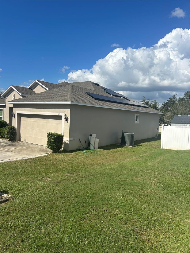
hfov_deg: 53.1
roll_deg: -2.1
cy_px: 126
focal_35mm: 26
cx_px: 95
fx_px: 190
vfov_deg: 67.3
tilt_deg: -3.4
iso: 50
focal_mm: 5.7
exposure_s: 1/6993
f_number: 1.5
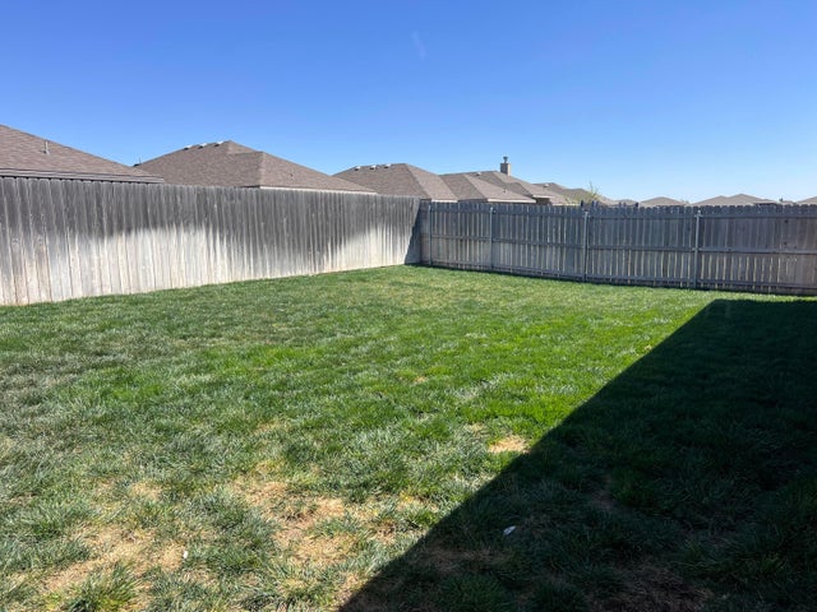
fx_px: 614
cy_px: 306
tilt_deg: -10.9
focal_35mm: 26
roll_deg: +0.6
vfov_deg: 53.1
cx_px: 408
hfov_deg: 67.3
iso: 50
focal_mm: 5.7
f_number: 1.5
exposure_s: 1/3165
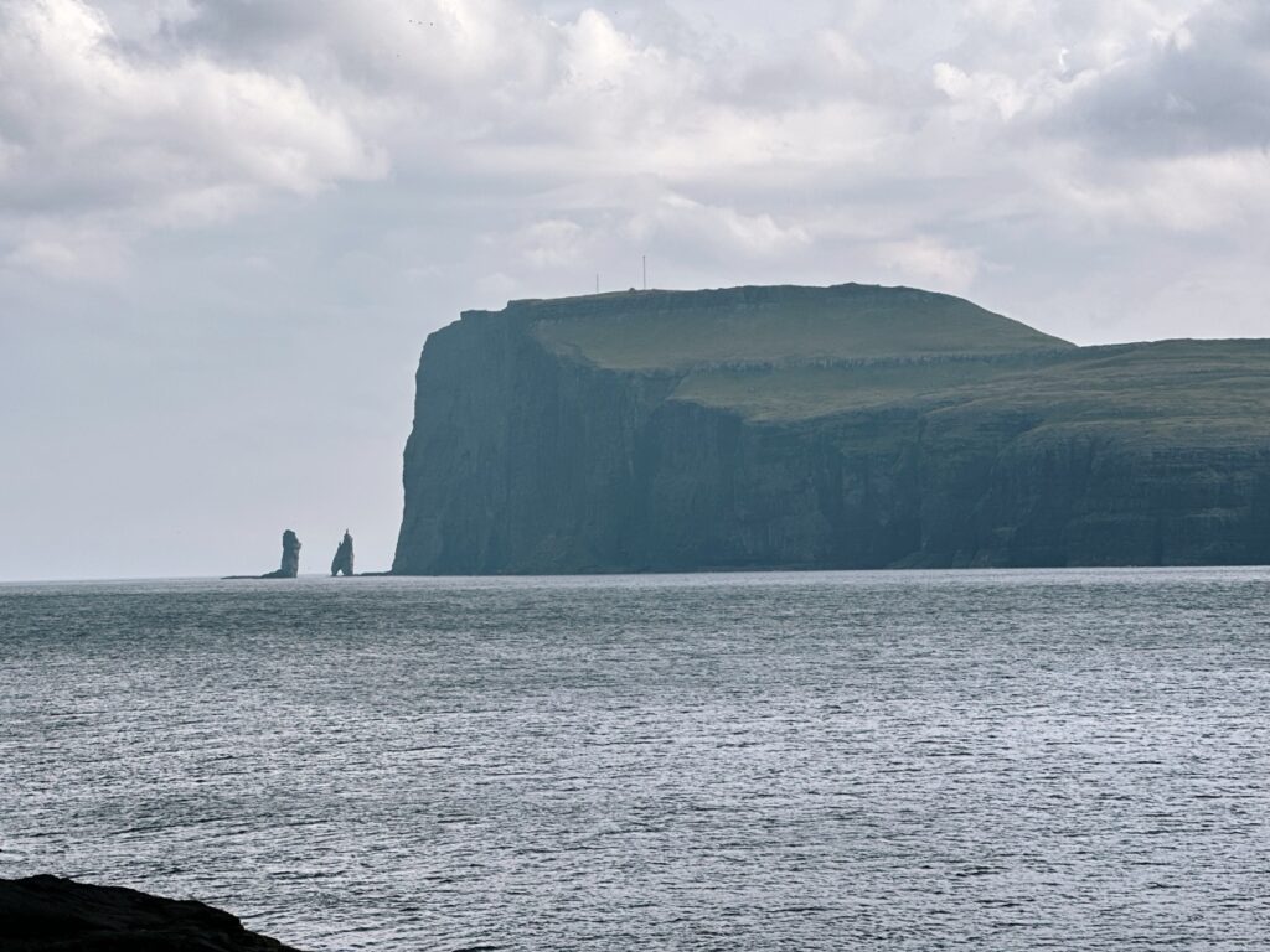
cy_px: 476
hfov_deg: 25.3
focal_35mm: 77
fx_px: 2825
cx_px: 635
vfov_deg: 19.1
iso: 32
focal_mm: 9
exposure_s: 1/717
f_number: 2.8
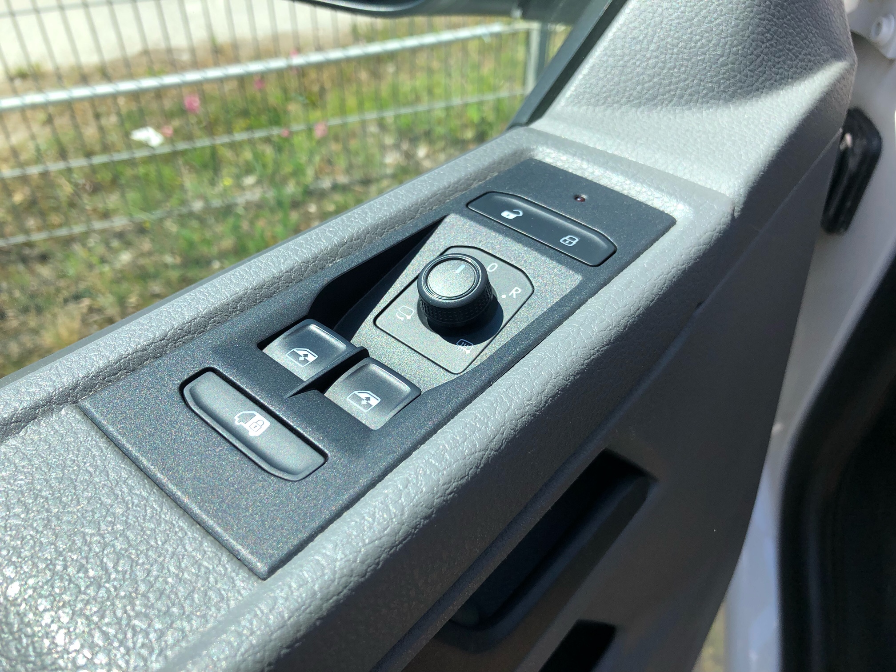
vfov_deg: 49.7
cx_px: 448
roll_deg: -0.3
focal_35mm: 28
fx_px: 725
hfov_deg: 63.4
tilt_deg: -41.6
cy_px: 336
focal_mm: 4
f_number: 1.8
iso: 20
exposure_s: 1/762
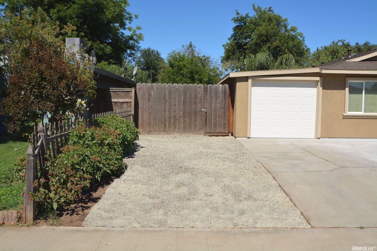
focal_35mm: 32
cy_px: 126
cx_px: 188
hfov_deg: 59.5
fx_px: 330
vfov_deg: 41.7
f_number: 11
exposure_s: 1/200
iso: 100
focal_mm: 21
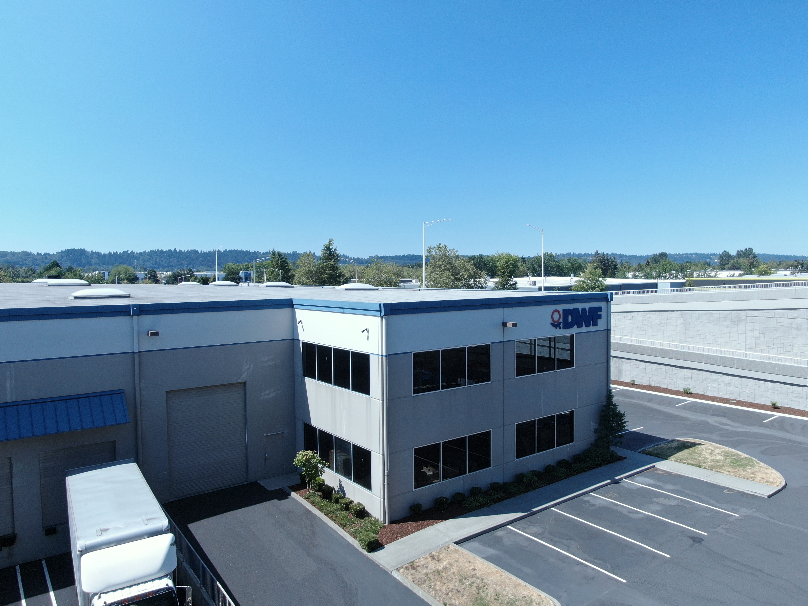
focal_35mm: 24
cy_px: 303
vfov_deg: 56.8
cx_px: 404
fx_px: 560
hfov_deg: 71.6
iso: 100
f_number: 2.8
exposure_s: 1/10
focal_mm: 4.39
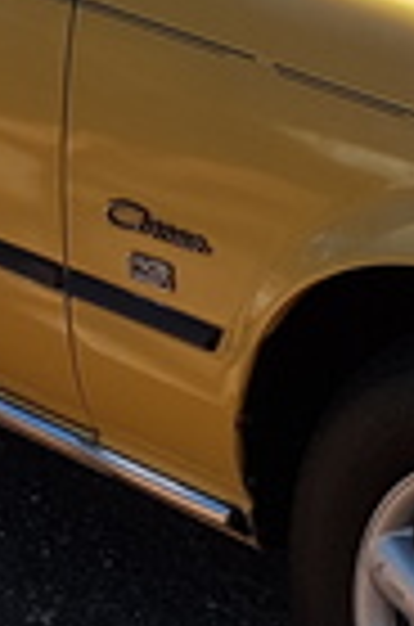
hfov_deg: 8.8
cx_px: 216
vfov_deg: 13.2
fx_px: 2704
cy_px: 207
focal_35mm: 156
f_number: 1.7
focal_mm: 4.2
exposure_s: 1/1014
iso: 40
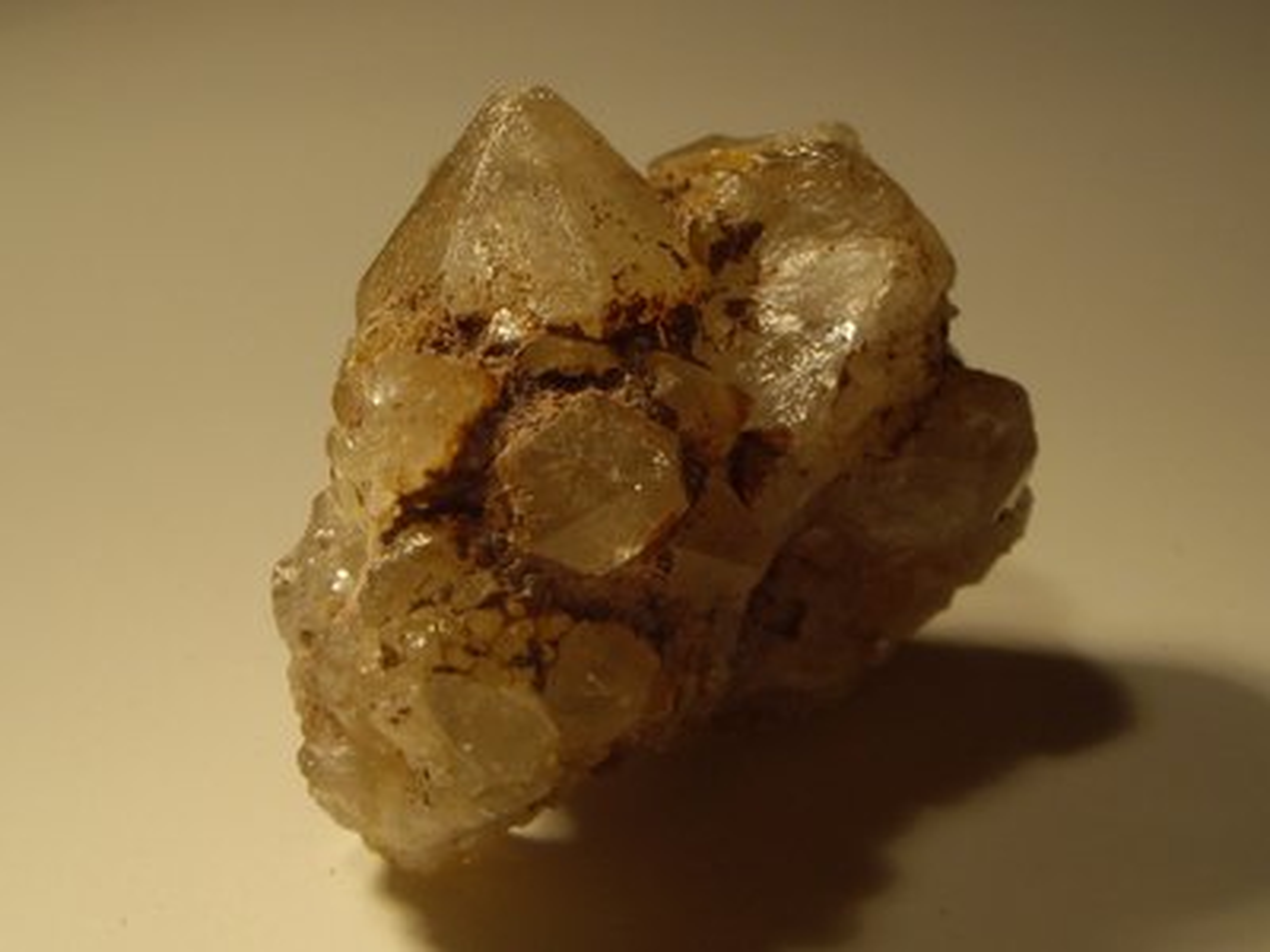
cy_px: 476
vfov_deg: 37.7
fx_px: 1394
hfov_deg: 49.0
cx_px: 635
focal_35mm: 38
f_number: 4.3
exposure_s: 1/100
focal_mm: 6.2
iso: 50
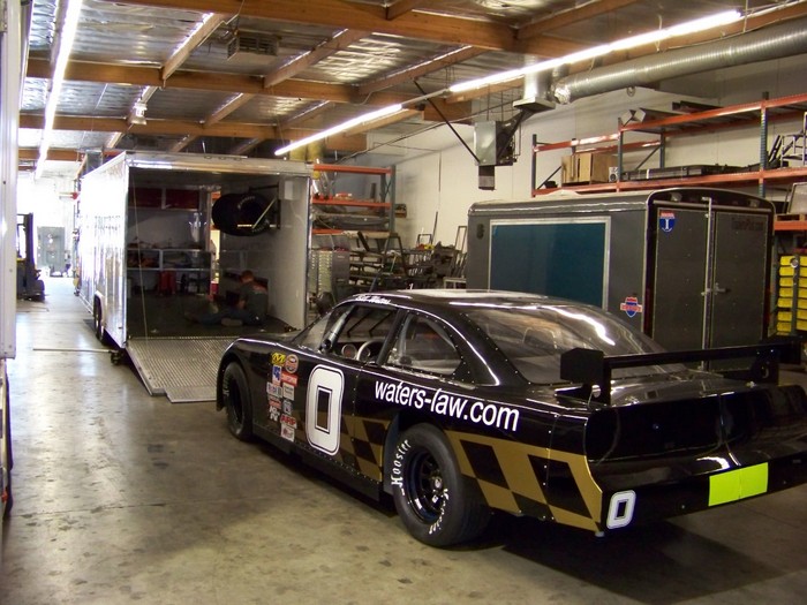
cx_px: 404
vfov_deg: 39.7
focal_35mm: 36
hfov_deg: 51.4
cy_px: 302
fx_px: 839
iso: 383
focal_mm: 5.85
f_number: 2.8
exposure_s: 1/30
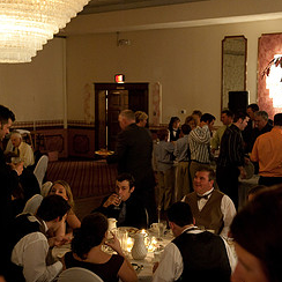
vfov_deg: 25.0
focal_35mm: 69
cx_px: 152
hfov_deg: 25.0
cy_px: 151
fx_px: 636
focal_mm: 44
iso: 3200
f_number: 4
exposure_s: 1/40
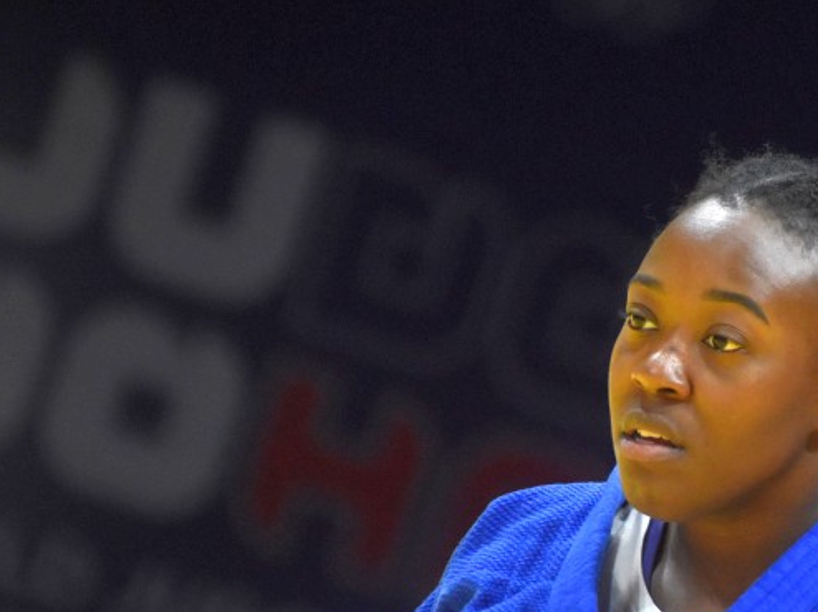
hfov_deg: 2.2
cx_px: 669
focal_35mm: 897
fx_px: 21186
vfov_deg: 1.7
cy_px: 535
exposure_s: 1/800
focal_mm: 300
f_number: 6.3
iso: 3200
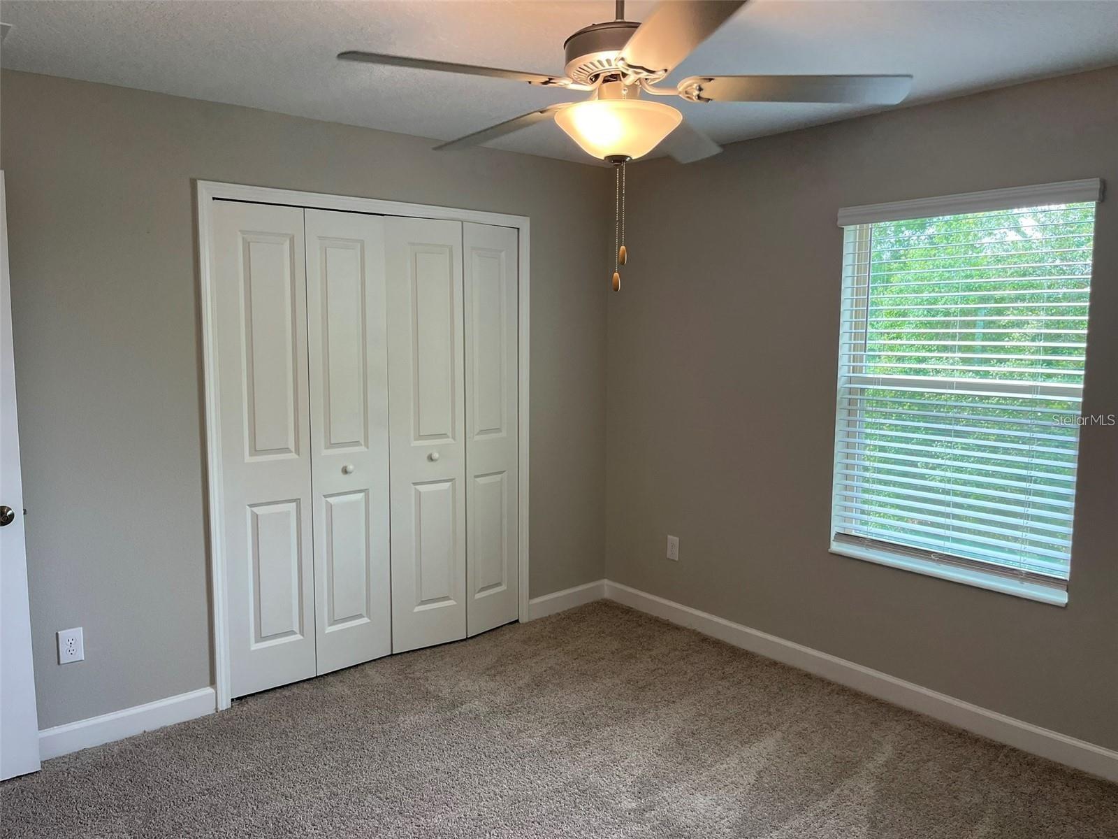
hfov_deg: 67.3
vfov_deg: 53.1
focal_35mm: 26
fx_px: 840
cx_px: 559
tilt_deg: -8.9
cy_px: 420
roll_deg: -0.1
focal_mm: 5.1
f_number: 1.6
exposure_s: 1/120
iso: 100
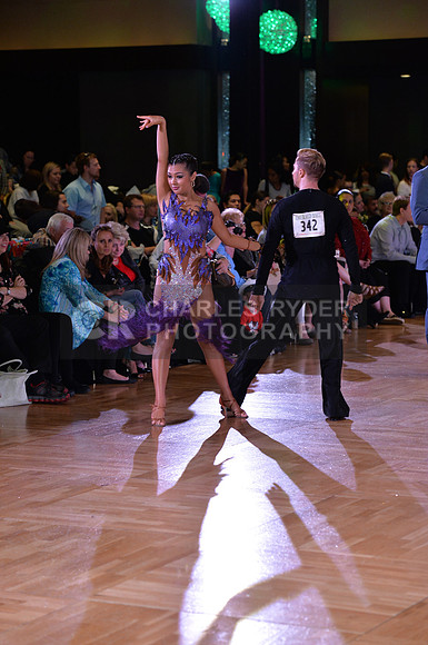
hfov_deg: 13.0
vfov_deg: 19.5
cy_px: 322
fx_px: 1878
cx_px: 214
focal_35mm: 105
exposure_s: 1/250
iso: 1600
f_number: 4.5
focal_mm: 105
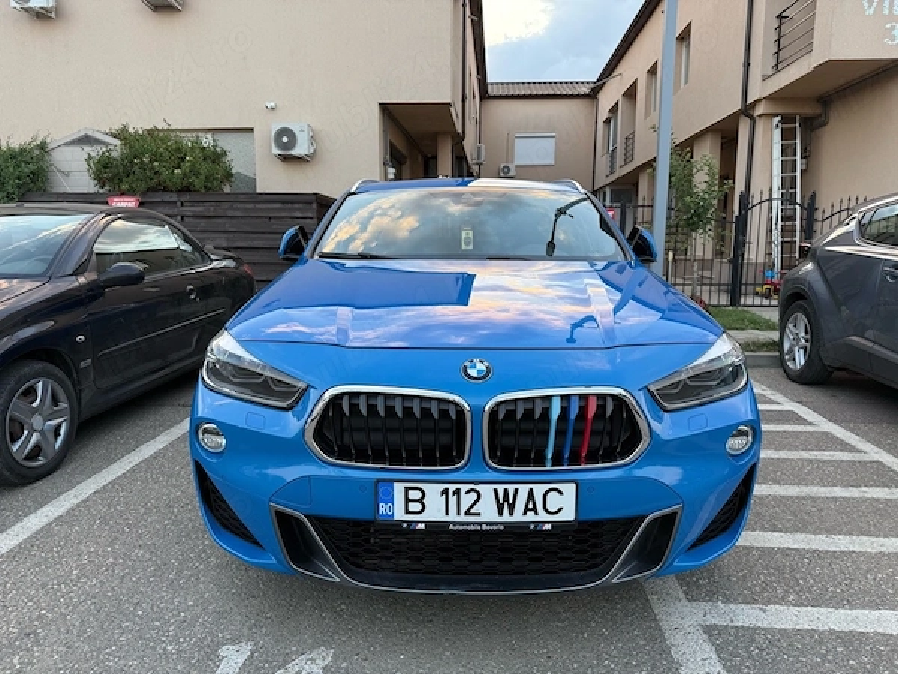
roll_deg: -0.9
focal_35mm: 24
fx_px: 623
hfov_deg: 71.6
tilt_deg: -8.8
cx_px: 449
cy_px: 337
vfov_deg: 56.8
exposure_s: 1/127
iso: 80
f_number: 1.78
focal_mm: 6.76
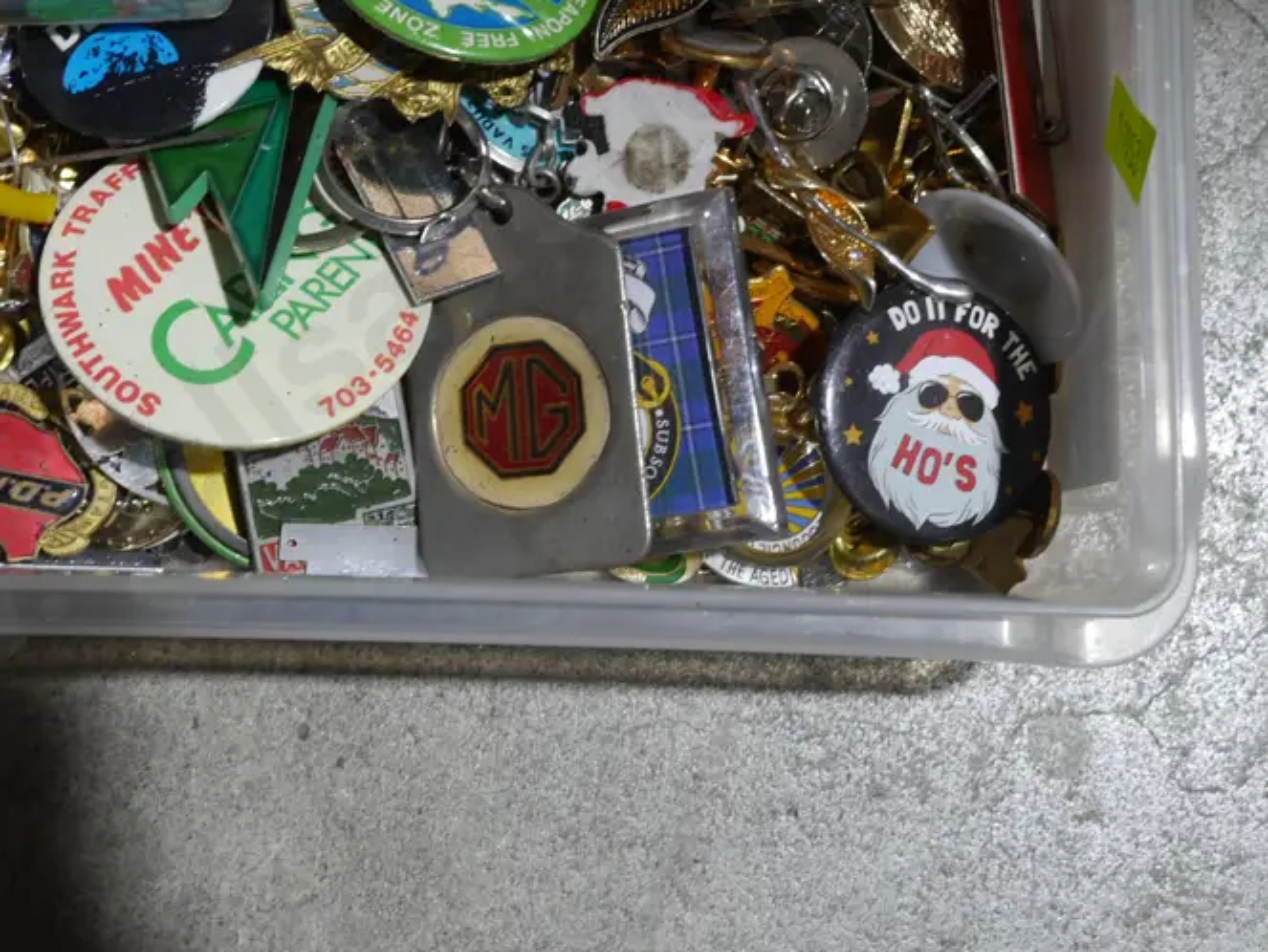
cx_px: 482
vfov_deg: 20.6
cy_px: 247
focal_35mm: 71
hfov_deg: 27.3
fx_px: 2602
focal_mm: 23
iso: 400
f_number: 5.1
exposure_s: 1/60
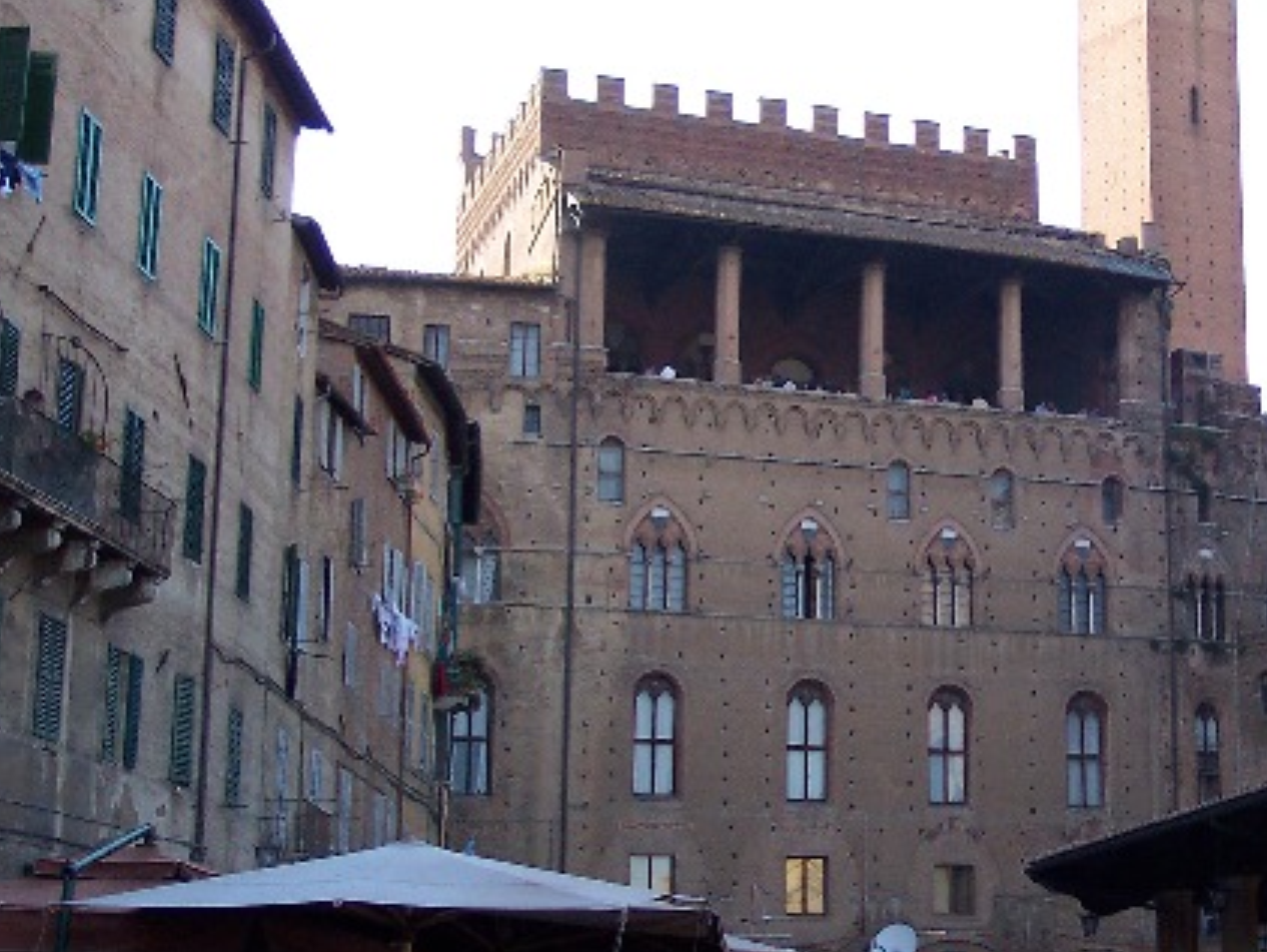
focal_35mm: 72
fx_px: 2637
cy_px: 342
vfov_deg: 20.4
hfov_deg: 26.1
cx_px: 1153
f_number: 2.8
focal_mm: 8
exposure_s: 1/700
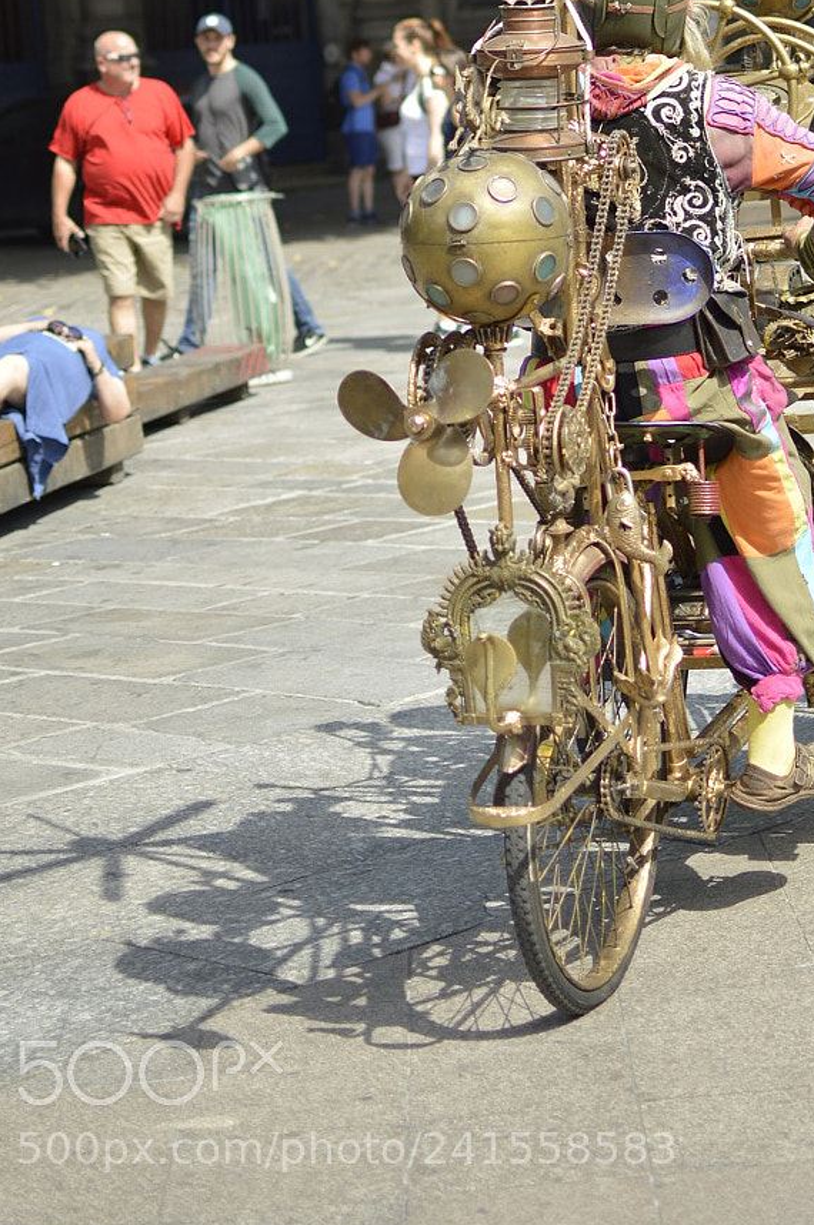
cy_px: 119
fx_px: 3329
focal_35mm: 98
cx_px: 688
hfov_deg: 13.8
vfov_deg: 20.4
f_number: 1.8
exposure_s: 1/2500
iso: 100
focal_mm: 35
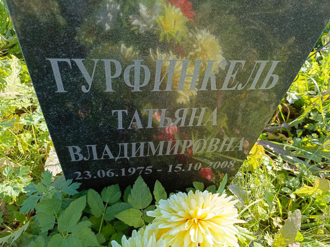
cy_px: 124
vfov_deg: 54.9
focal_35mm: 25
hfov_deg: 69.4
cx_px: 165
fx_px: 238
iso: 108
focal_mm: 4.76
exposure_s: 1/284
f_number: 1.69
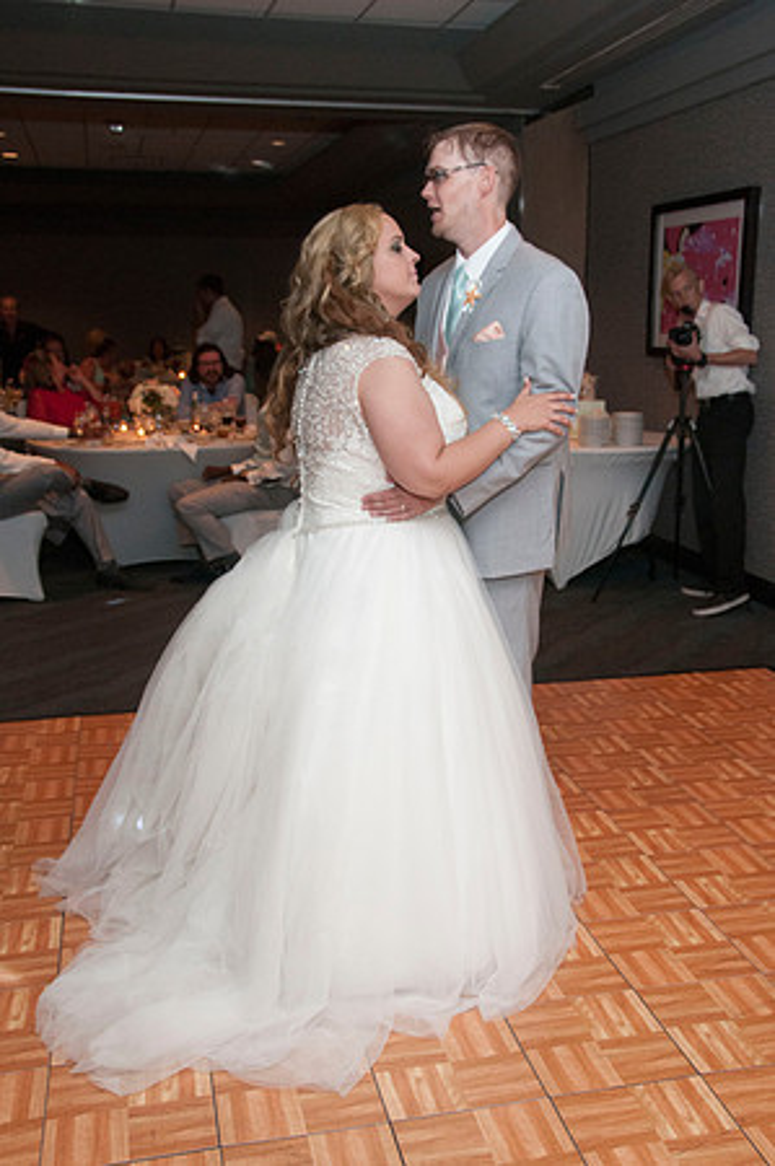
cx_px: 388
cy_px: 583
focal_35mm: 36
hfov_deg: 36.8
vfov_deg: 53.2
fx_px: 1165
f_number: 5.6
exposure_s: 1/60
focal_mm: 24
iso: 800
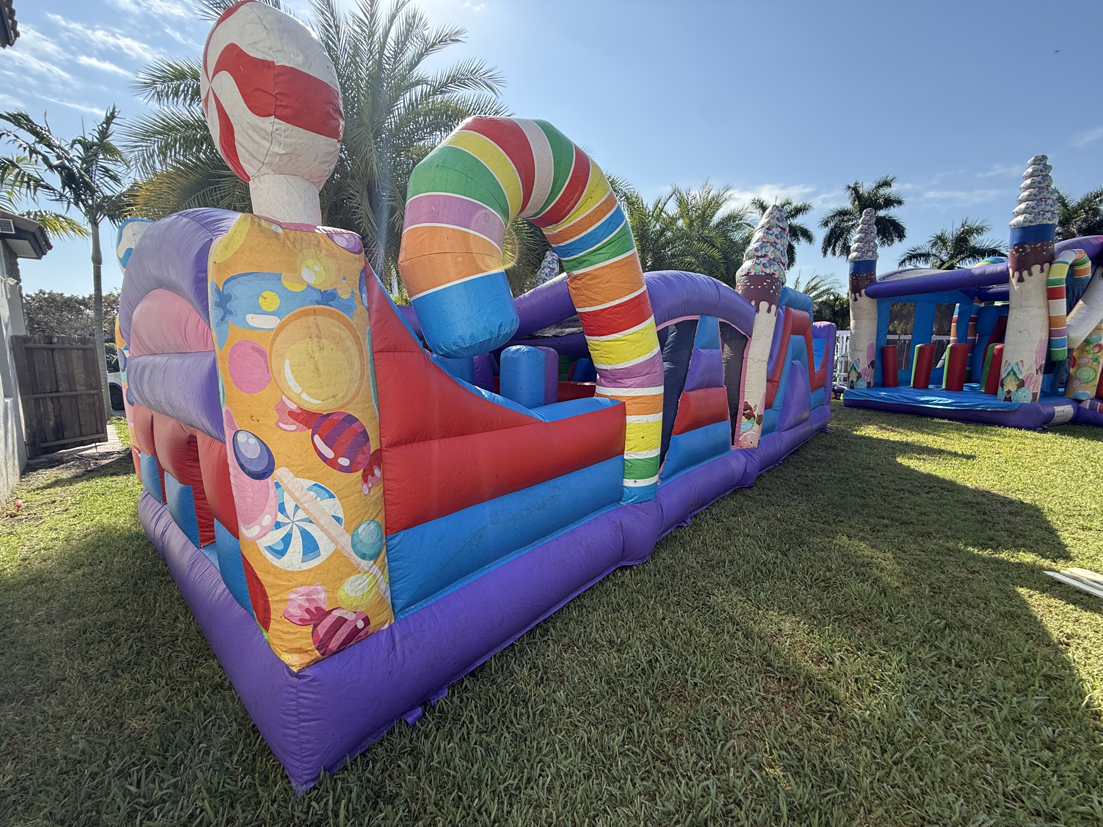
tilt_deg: -6.9
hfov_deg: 102.1
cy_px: 414
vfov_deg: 85.7
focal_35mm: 14
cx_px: 552
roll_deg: +0.4
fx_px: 446
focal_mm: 2.22
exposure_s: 1/942
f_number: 2.2
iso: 64
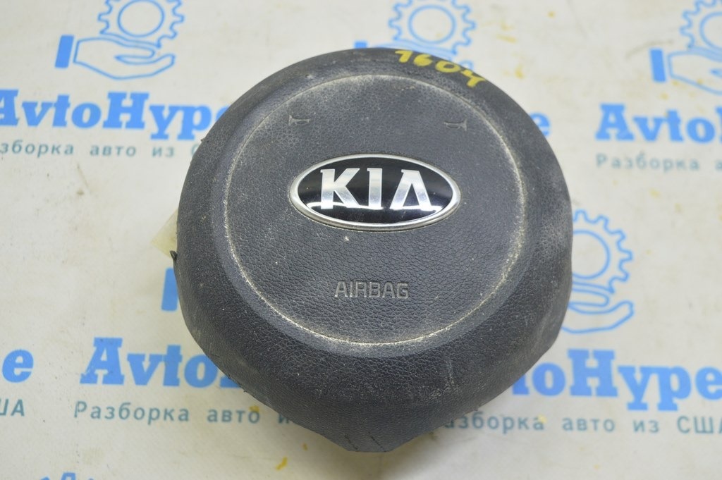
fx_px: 902
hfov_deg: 43.6
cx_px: 361
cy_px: 240
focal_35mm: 45
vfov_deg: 29.8
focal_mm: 30
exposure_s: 1/20
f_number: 5.6
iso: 400
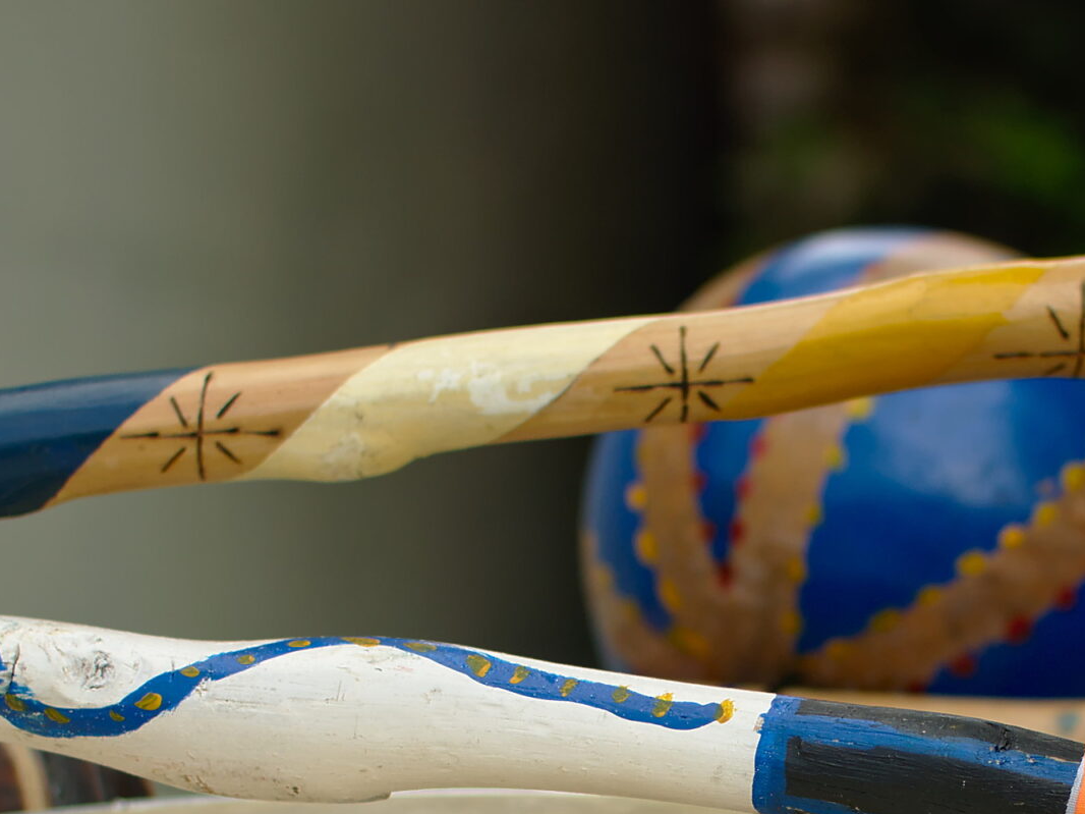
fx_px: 3797
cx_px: 664
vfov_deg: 12.1
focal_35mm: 121
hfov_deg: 16.2
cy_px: 794
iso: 200
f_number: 2.8
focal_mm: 35
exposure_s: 1/800
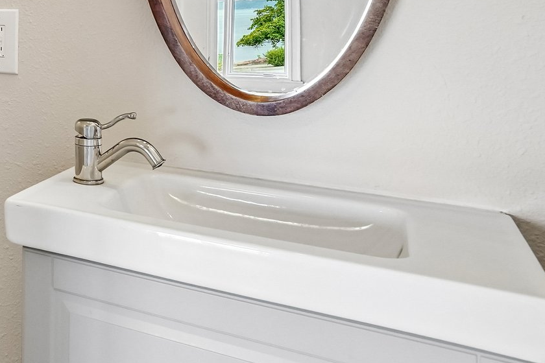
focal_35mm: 39
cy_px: 18
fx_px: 590
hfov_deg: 41.7
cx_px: -22
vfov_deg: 32.1
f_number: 8
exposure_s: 1/80
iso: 1600
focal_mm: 16
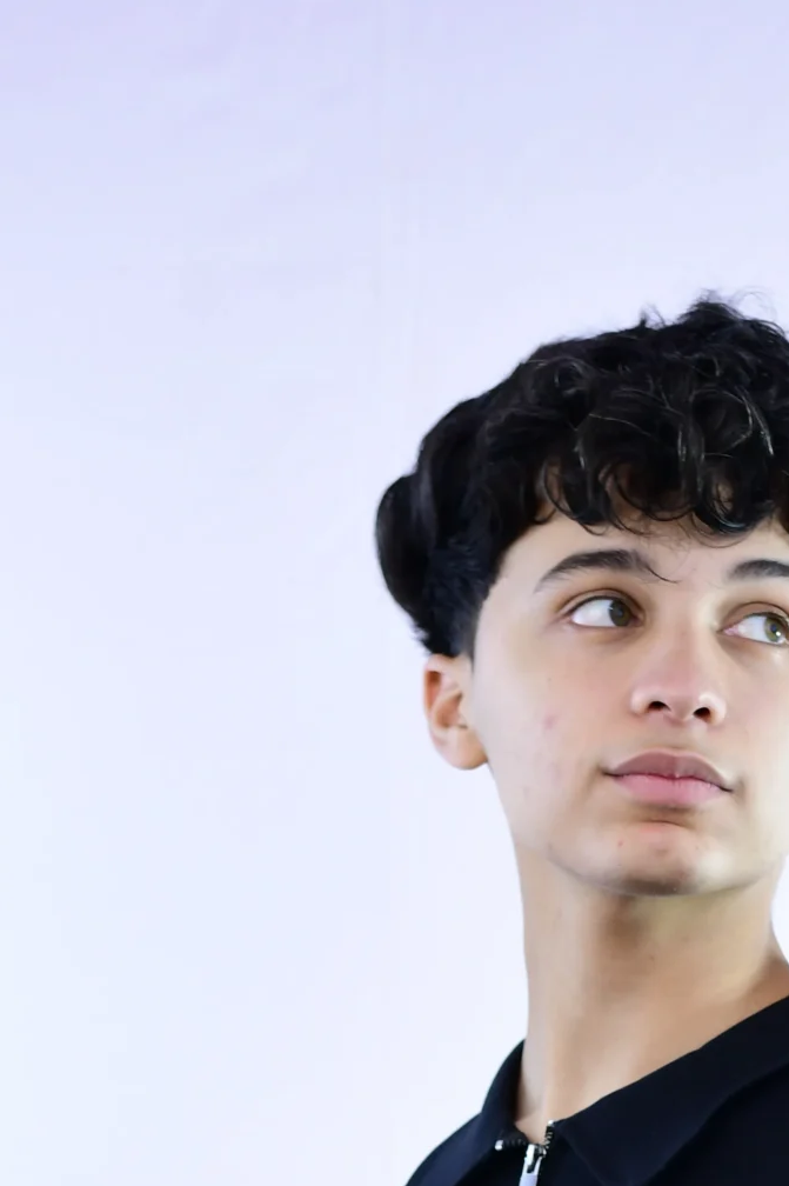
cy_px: 1494
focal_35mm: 132
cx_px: 602
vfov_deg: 14.9
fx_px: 4344
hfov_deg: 10.4
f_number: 2.8
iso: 320
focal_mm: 35
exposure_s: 1/80
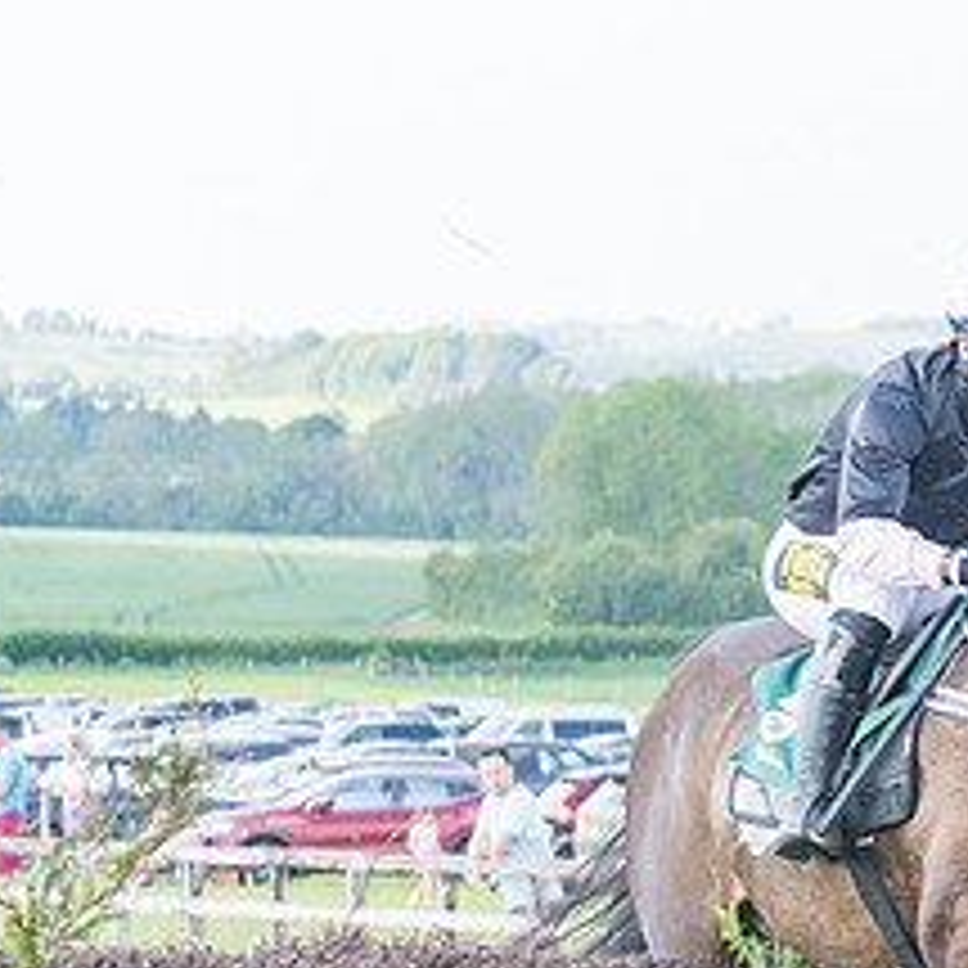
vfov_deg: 6.3
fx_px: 8732
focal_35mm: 276
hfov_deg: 6.1
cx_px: 2080
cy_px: 1118
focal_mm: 70
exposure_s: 1/2000
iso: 800
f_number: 4
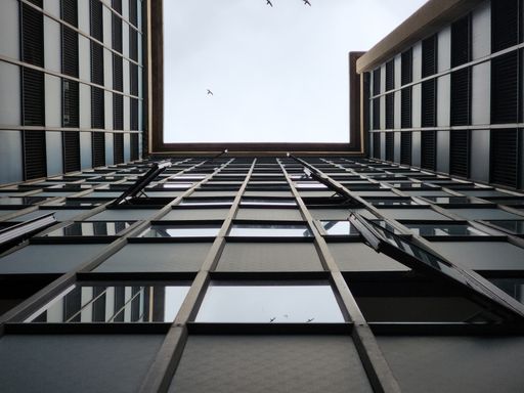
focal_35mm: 69
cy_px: 196
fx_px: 1044
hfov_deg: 28.2
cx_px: 262
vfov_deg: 21.3
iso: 40
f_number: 2.4
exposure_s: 1/873
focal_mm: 7.9
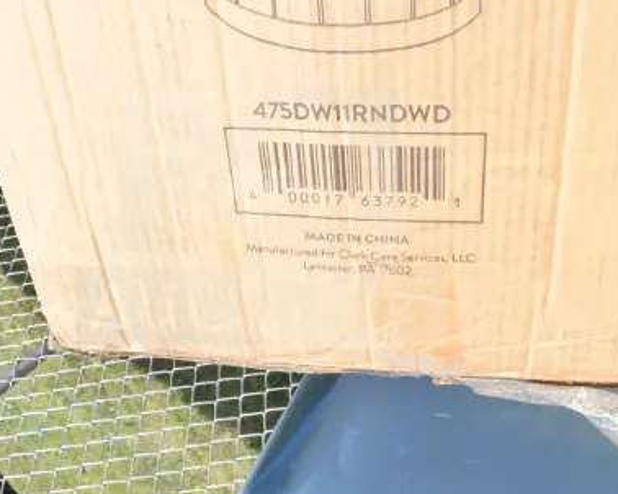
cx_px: 258
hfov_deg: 37.3
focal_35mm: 50
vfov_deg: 30.2
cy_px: 215
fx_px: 914
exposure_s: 1/1600
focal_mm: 22
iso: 6400
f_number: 20
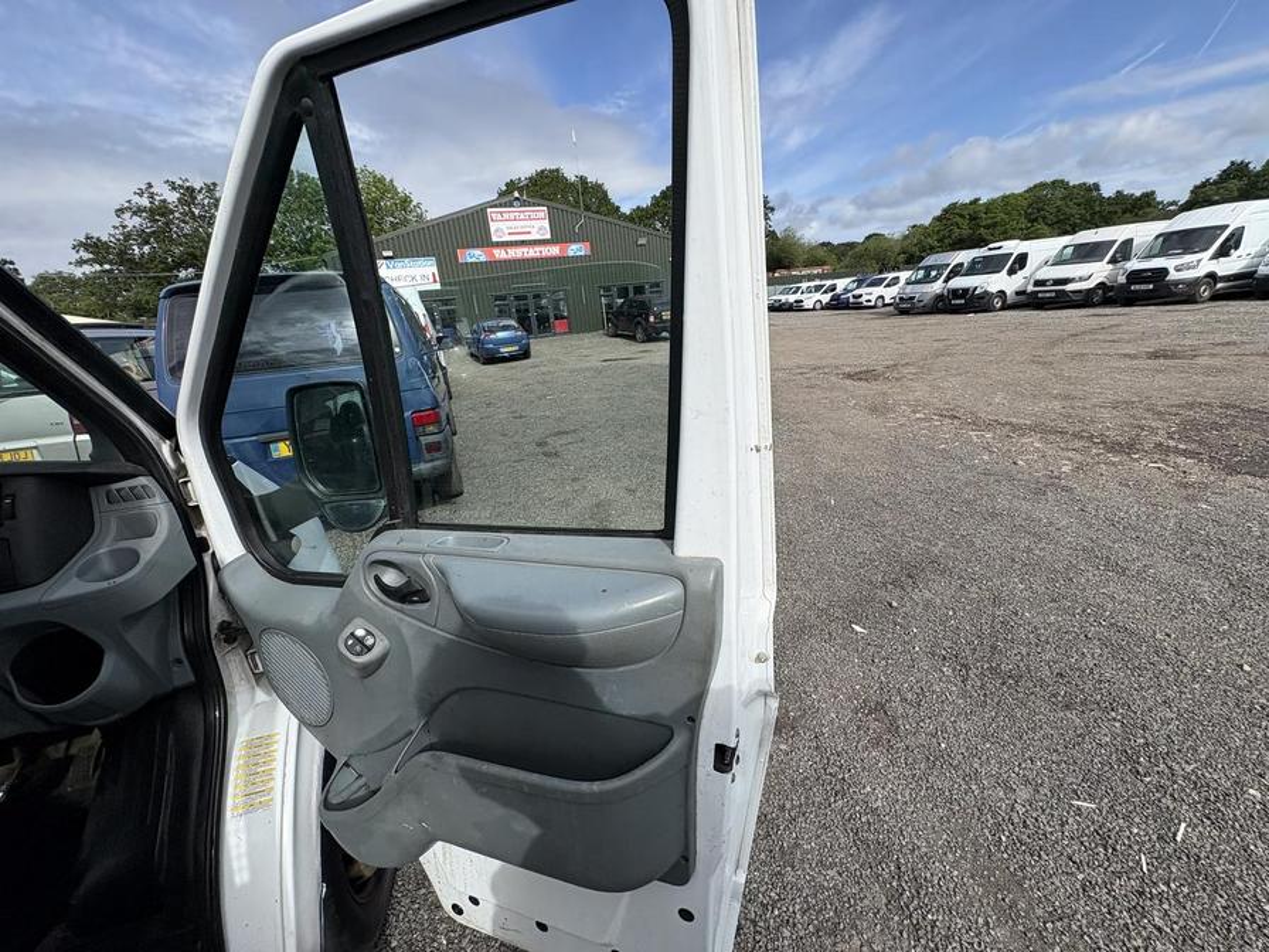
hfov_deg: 102.1
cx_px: 634
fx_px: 513
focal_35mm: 14
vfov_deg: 85.7
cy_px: 476
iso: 40
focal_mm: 2.22
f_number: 2.2
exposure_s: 1/1880
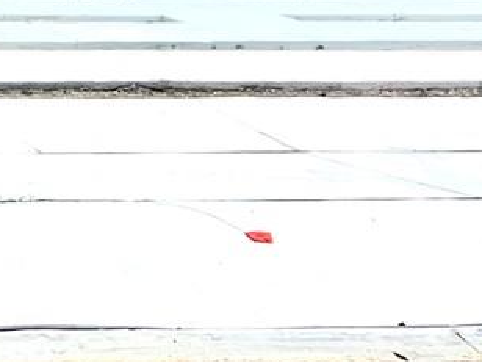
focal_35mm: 135
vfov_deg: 10.2
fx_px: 1880
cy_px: -332
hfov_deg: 12.6
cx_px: -523
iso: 50
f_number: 1.5
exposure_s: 1/3831
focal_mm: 5.7
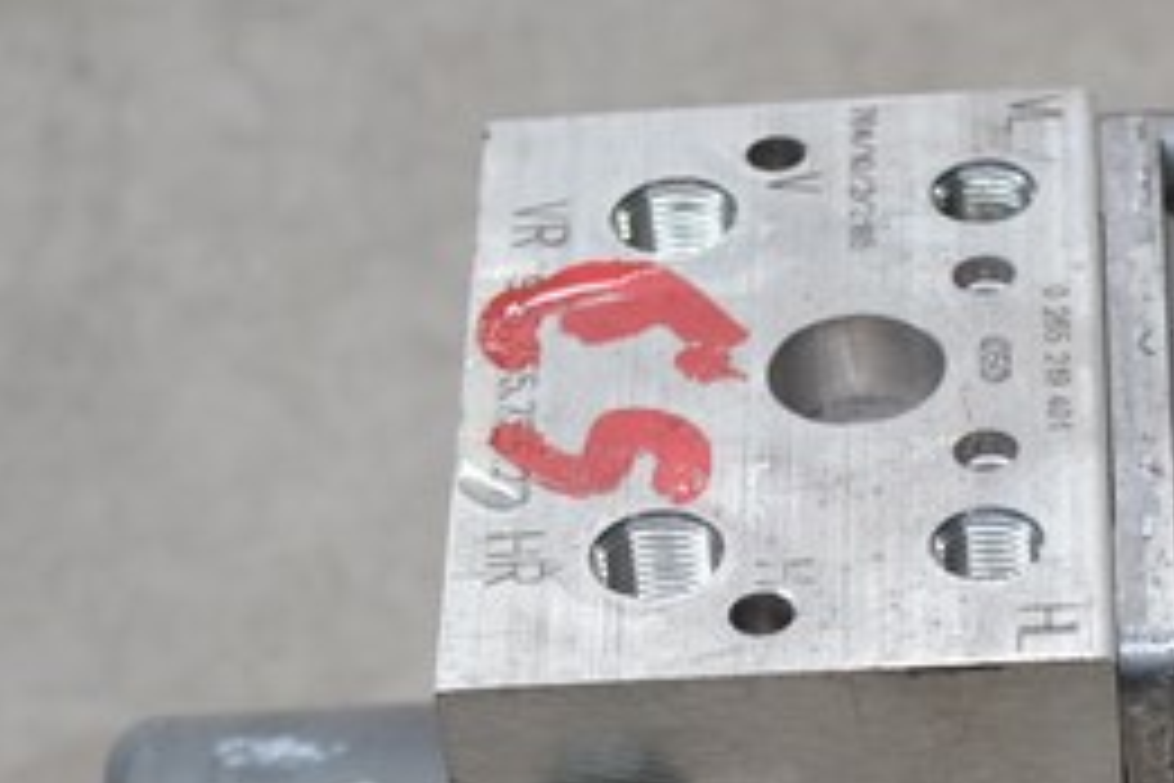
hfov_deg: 11.7
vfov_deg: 7.8
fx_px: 5706
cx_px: 927
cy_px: 1015
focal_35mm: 175
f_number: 5
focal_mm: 38
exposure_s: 1/25
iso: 400
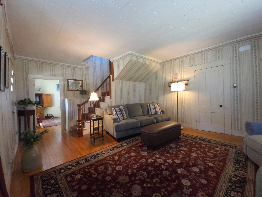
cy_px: 98
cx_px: 131
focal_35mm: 13
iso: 320
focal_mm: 2.2
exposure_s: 1/30
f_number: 2.2
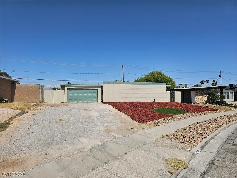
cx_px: 118
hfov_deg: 73.9
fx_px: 157
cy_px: 89
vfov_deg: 58.9
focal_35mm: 23
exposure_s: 1/1894
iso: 10
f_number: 1.7
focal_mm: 6.3
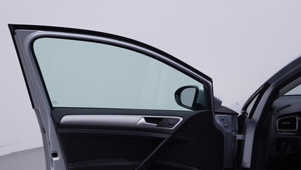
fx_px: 391
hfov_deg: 41.8
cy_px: 114
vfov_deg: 24.3
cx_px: 114
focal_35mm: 49
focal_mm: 24
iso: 125
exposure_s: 1/100
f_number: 4.5
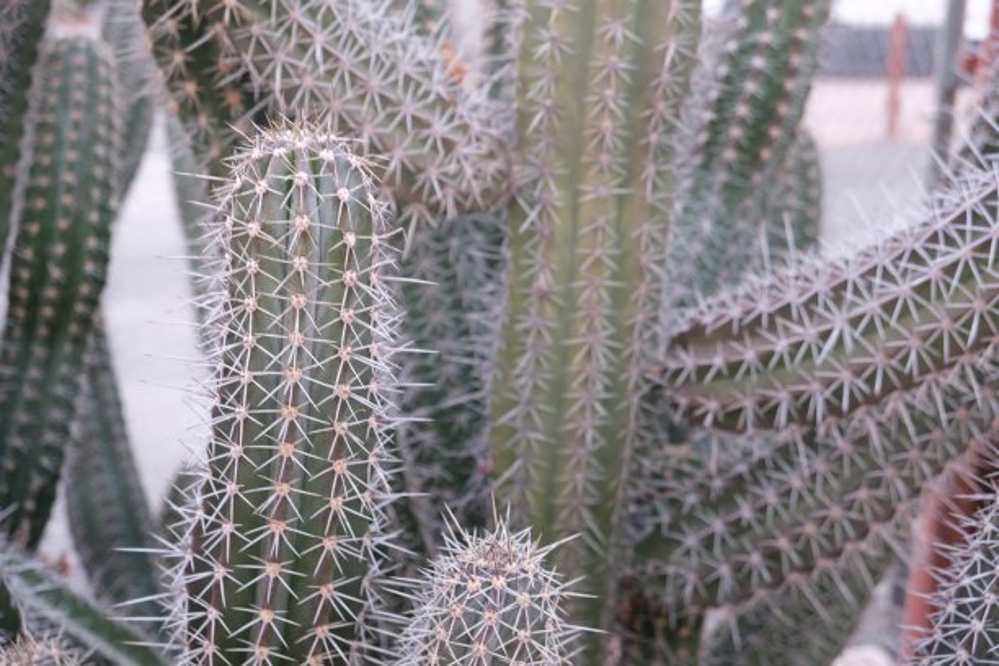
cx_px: 500
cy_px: 333
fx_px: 1193
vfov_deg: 31.2
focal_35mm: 43
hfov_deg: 45.4
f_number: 4
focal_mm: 28.9
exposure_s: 1/5.3
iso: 320
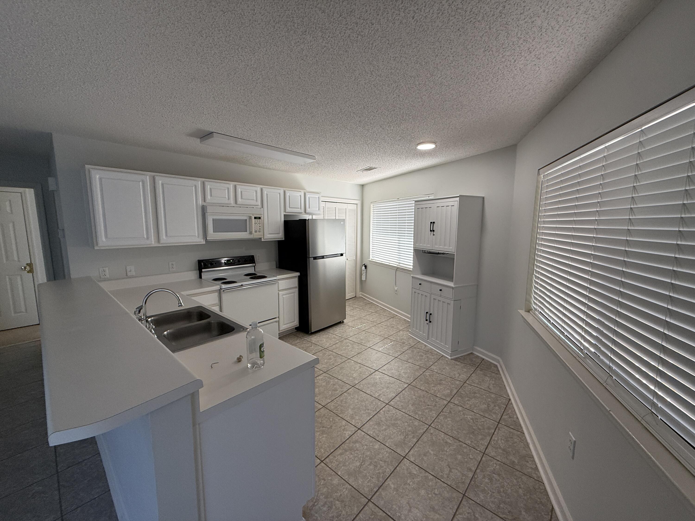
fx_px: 281
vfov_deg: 85.7
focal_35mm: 14
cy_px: 260
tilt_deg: -7.3
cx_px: 348
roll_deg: -0.7
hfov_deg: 102.1
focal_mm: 2.22
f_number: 2.2
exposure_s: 1/99
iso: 125
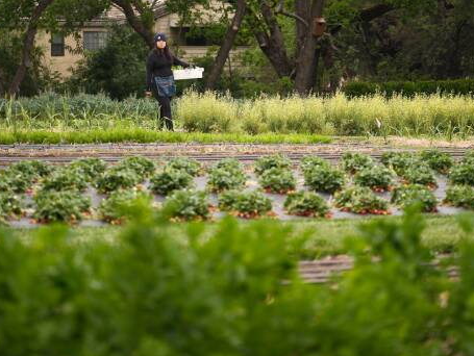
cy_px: 85
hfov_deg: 12.9
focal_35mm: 153
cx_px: 253
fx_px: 2097
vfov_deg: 9.7
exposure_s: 1/125
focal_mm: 120
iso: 80
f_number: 4
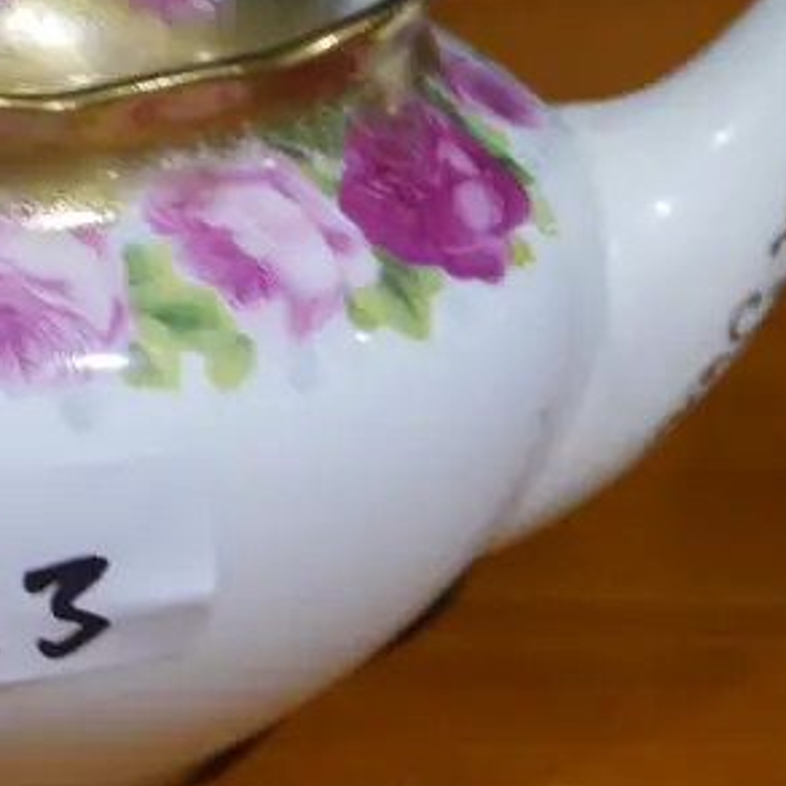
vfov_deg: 10.4
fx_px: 4290
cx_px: -86
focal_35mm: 167
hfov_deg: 10.3
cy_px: 160
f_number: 5.3
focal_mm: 27
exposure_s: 1/60
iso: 500
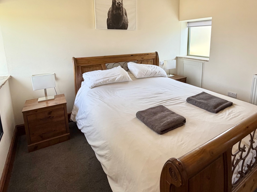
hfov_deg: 78.6
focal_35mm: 21
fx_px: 156
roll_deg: +0.1
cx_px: 145
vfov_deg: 62.0
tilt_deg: -10.7
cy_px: 65
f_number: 2.2
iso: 160
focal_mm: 2.22
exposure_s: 1/121
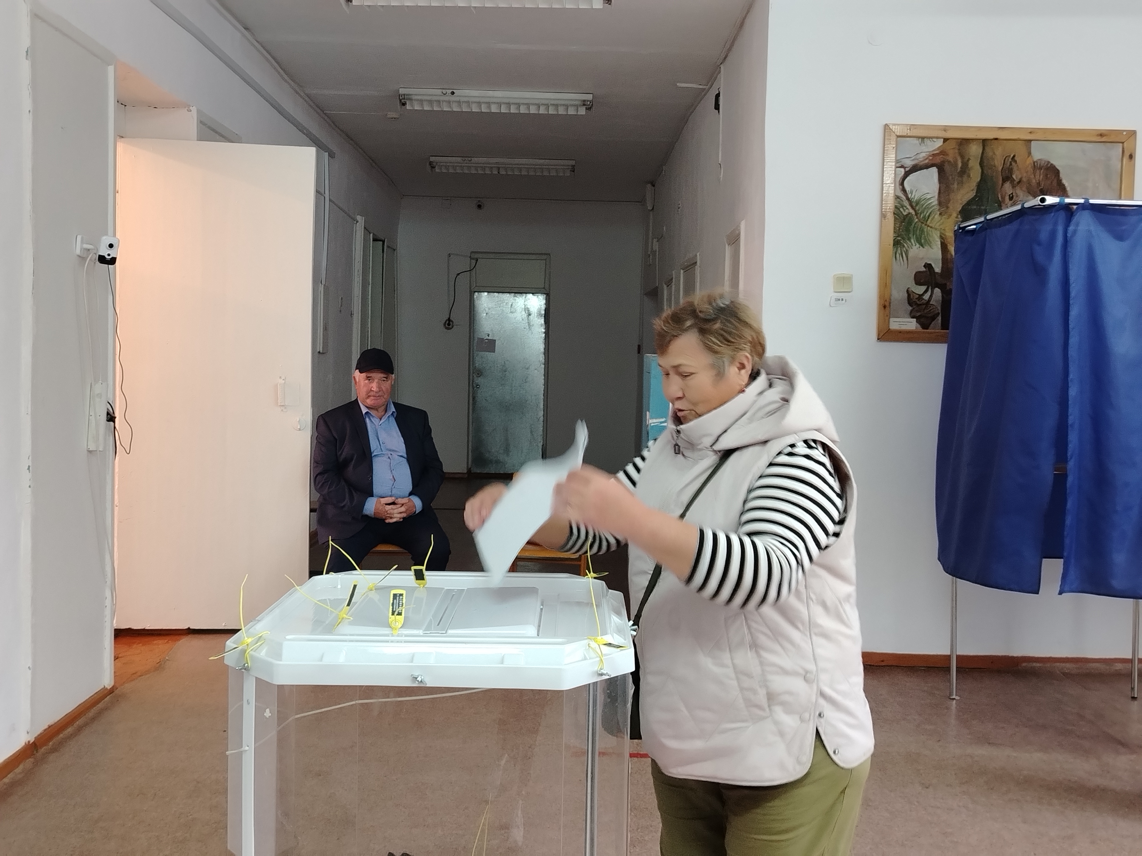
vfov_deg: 41.8
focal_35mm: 34
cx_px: 571
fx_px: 1122
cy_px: 428
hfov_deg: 54.0
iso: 1291
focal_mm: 5.25
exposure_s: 1/33.3
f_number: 1.75
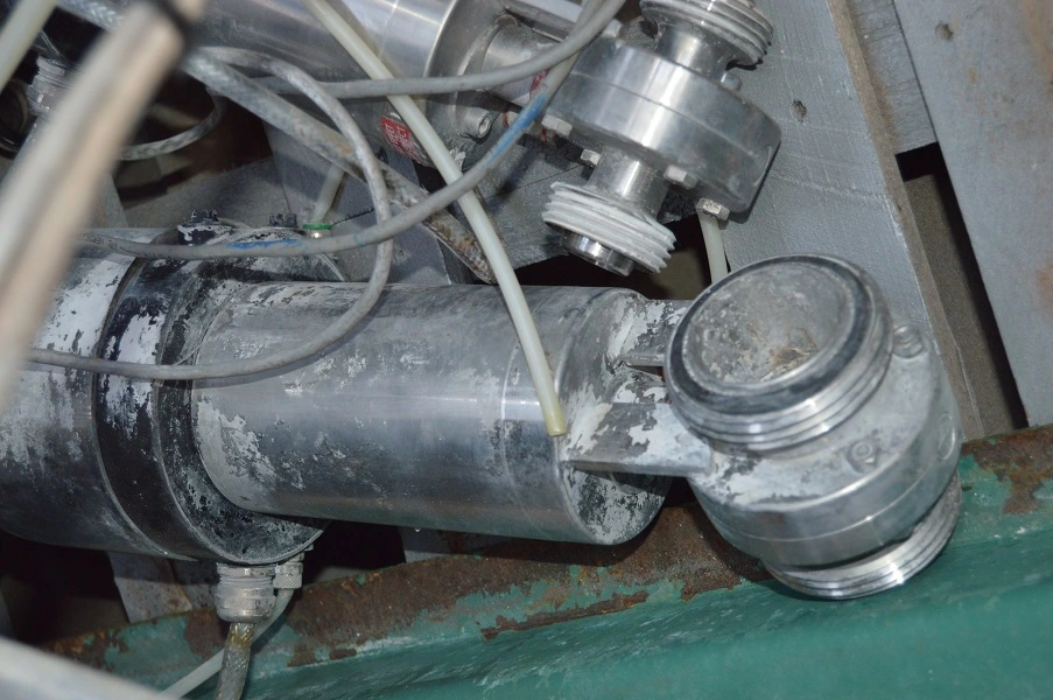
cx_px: 526
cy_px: 350
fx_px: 2016
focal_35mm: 69
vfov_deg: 19.7
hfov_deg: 29.3
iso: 800
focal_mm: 46
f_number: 5.3
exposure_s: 1/60
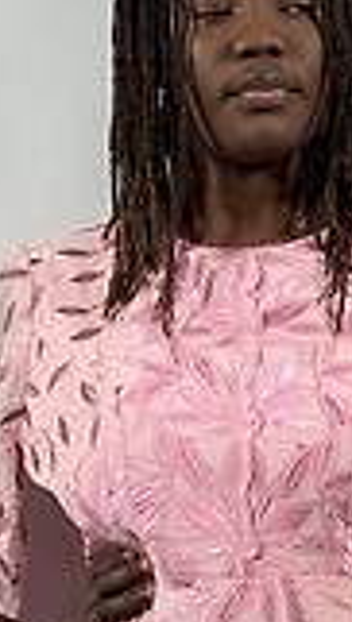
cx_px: 344
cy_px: 966
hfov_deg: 6.2
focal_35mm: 195
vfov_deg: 10.6
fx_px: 3224
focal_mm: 6.76
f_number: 1.78
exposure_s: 1/100
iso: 50
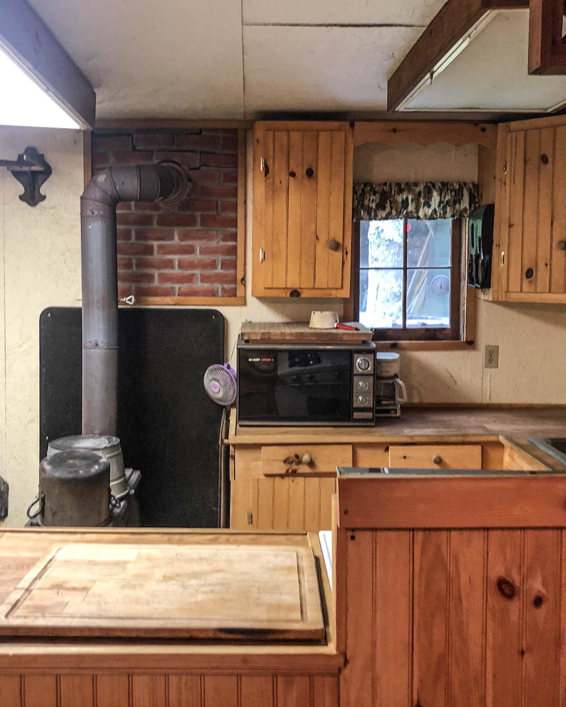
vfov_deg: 49.1
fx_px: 775
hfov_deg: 40.1
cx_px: 261
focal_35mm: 37
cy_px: 351
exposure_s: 1/15
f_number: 1.8
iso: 50
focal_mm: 3.99
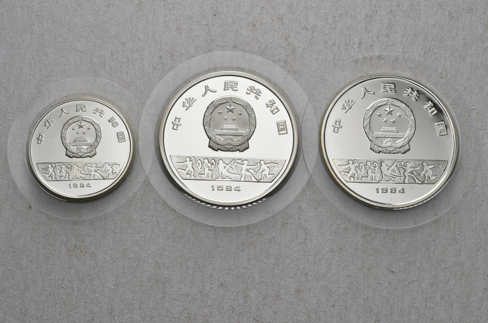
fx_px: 730
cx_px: 244
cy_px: 162
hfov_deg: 36.9
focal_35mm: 54
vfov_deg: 25.0
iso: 400
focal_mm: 36
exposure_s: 1/200
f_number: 14
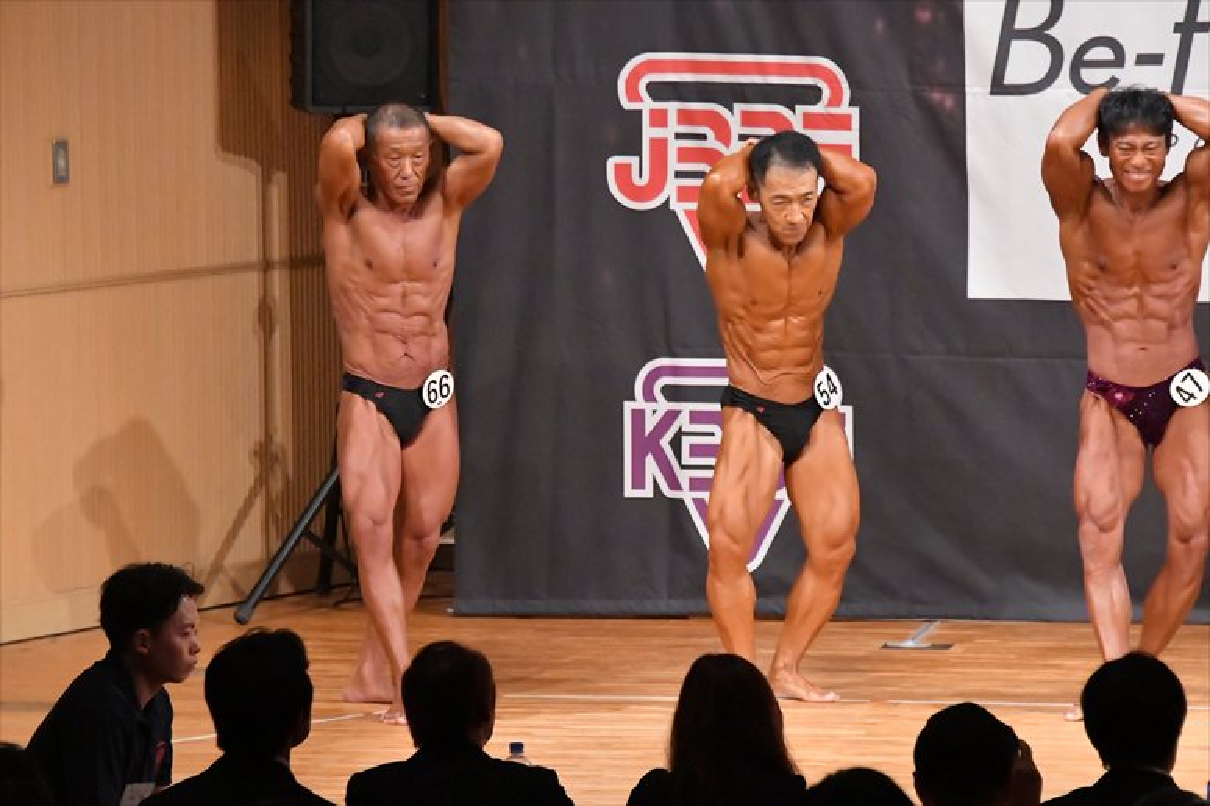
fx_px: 9071
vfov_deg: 5.1
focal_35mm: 270
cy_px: 403
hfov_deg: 7.6
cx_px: 605
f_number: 5.6
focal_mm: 180
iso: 12800
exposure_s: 1/400
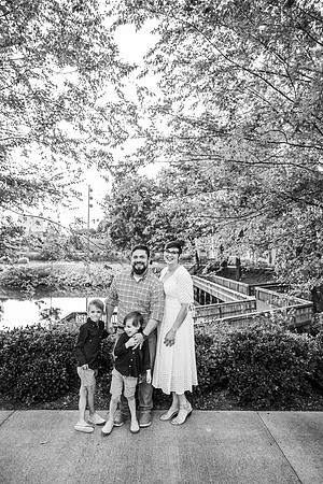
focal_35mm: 24
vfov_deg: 73.7
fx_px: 323
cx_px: 162
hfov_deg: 53.1
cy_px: 242
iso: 320
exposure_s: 1/200
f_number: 3.2
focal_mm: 24
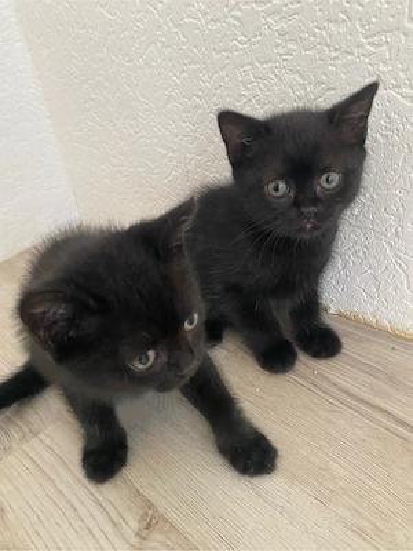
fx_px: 414
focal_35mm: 26
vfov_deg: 67.3
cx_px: 206
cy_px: 276
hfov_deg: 53.1
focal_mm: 4.25
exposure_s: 1/60
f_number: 1.8
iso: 250
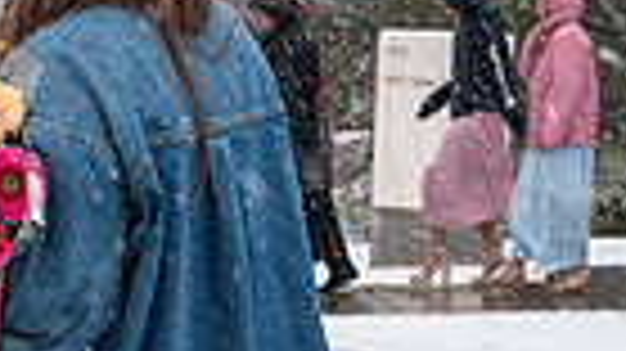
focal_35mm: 212
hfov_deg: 9.9
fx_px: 3517
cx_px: -251
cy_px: 386
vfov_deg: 5.7
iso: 640
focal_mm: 39
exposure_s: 1/160
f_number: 4
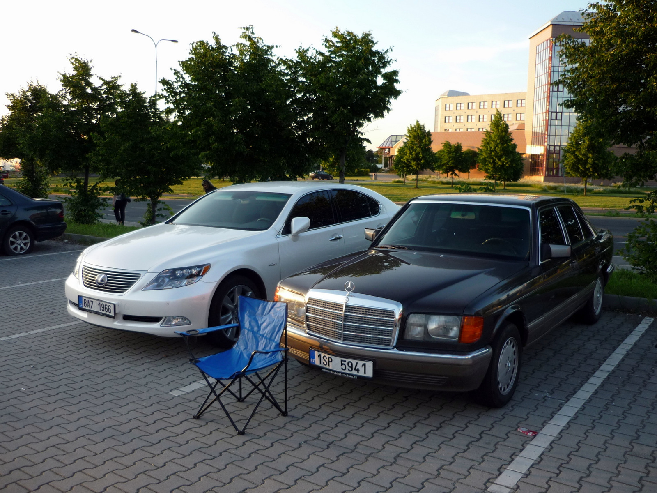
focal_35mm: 33
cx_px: 328
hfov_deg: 55.4
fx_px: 626
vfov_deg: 42.9
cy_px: 246
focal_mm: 5.5
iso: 100
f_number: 2.8
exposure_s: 1/200
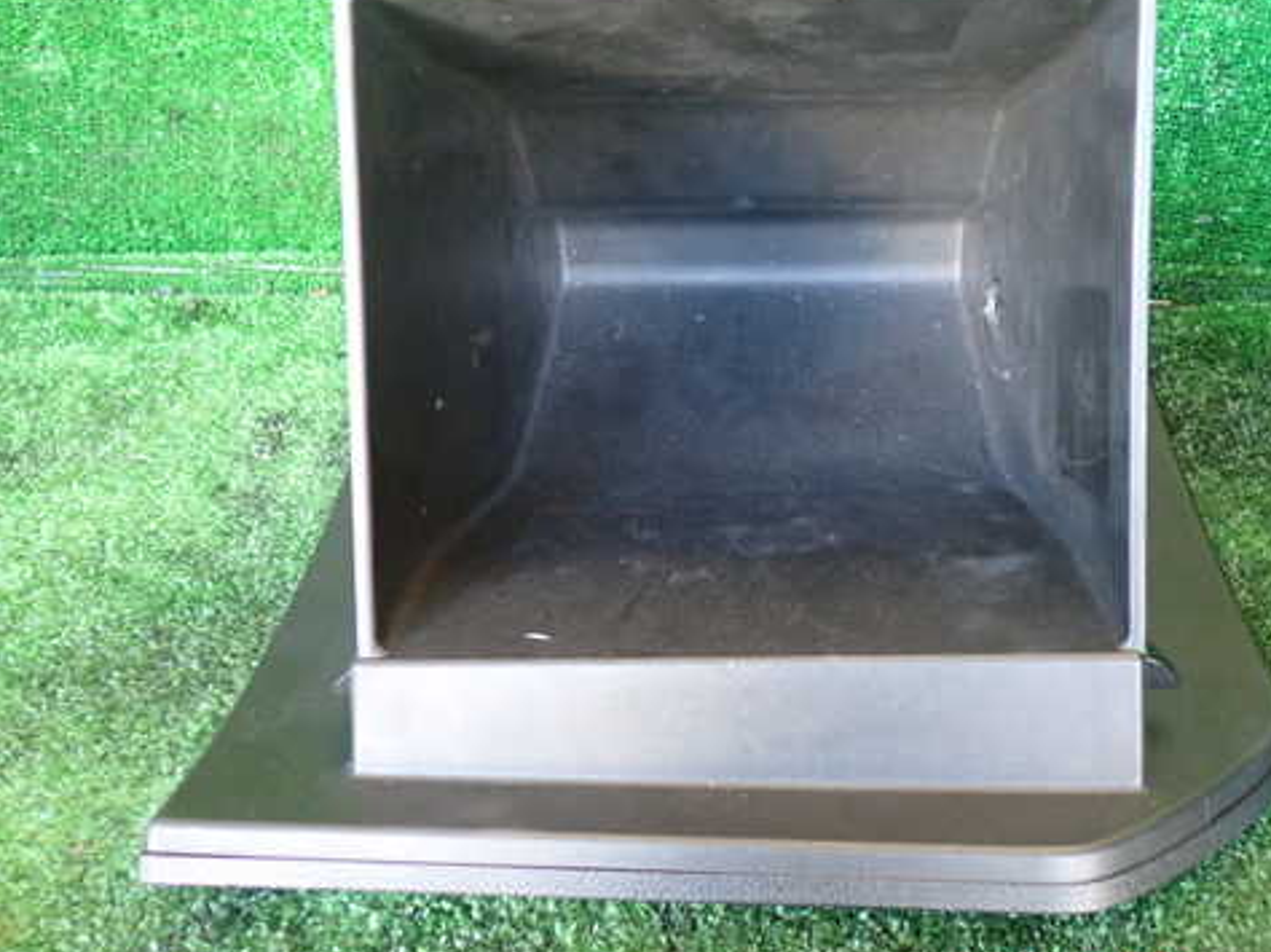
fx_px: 1395
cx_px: 759
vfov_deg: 37.6
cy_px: 413
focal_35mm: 38
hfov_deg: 48.7
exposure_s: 1/30
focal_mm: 5.4
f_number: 2.3
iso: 640
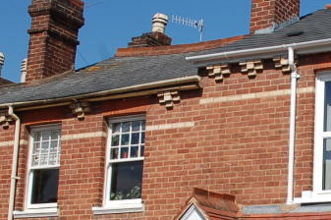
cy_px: 189
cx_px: 386
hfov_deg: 23.0
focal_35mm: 82
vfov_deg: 16.4
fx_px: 753
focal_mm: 18
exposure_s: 1/400
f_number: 10
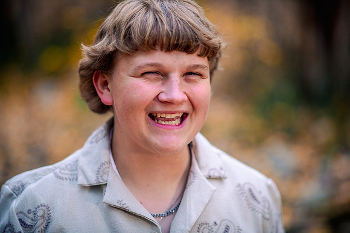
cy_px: 116
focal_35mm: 105
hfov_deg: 19.5
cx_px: 175
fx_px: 1021
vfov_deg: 13.0
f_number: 2
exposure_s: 1/100
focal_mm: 105
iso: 1250
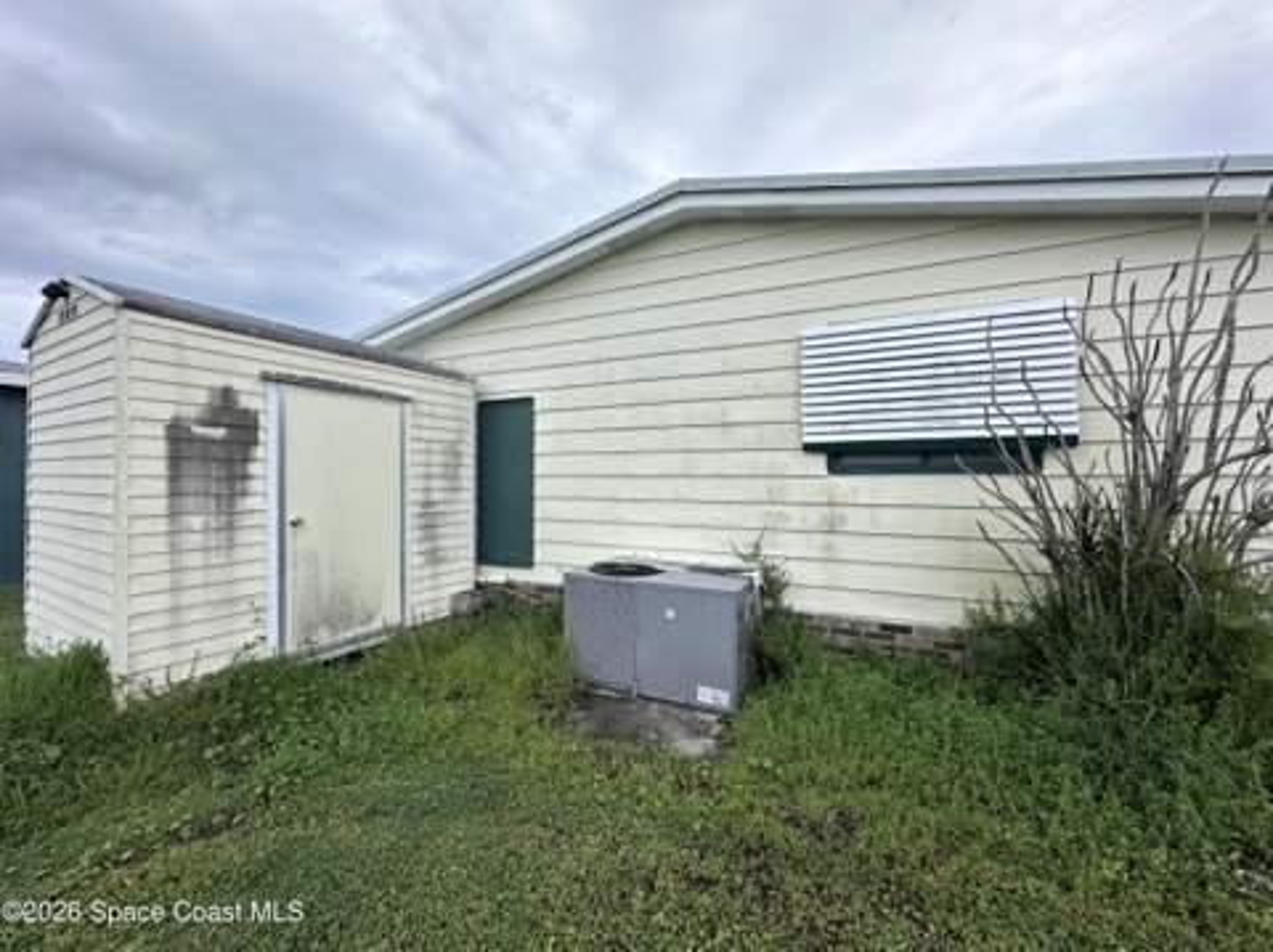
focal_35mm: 14
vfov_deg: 85.6
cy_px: 476
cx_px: 636
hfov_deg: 102.1
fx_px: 514
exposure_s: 1/1855
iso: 50
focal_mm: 2.22
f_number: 2.2
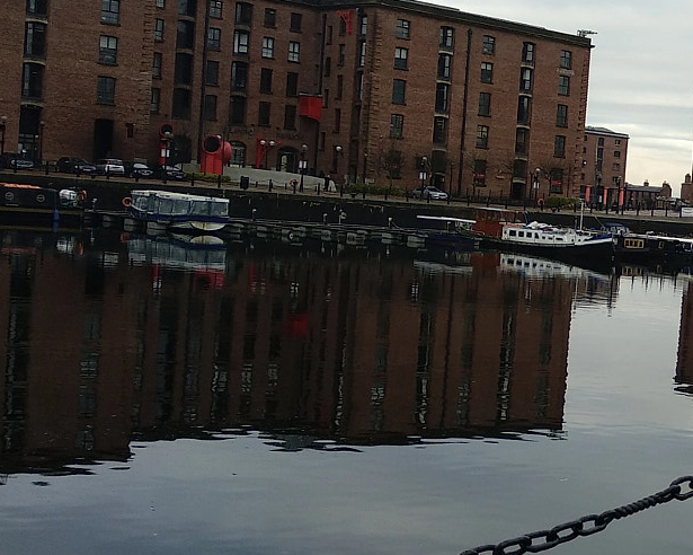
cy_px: 285
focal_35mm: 66
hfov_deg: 25.4
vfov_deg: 23.1
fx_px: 1354
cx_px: 860
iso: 100
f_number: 2.2
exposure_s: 1/212
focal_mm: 3.81
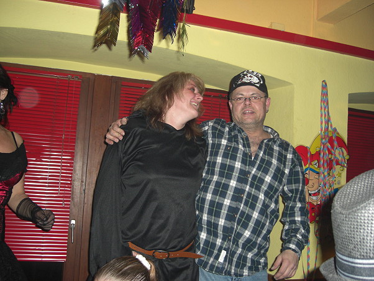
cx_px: 187
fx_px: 411
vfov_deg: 37.7
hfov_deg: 49.0
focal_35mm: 38
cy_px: 140
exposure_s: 1/60
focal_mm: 7.9
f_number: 2.8
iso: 200
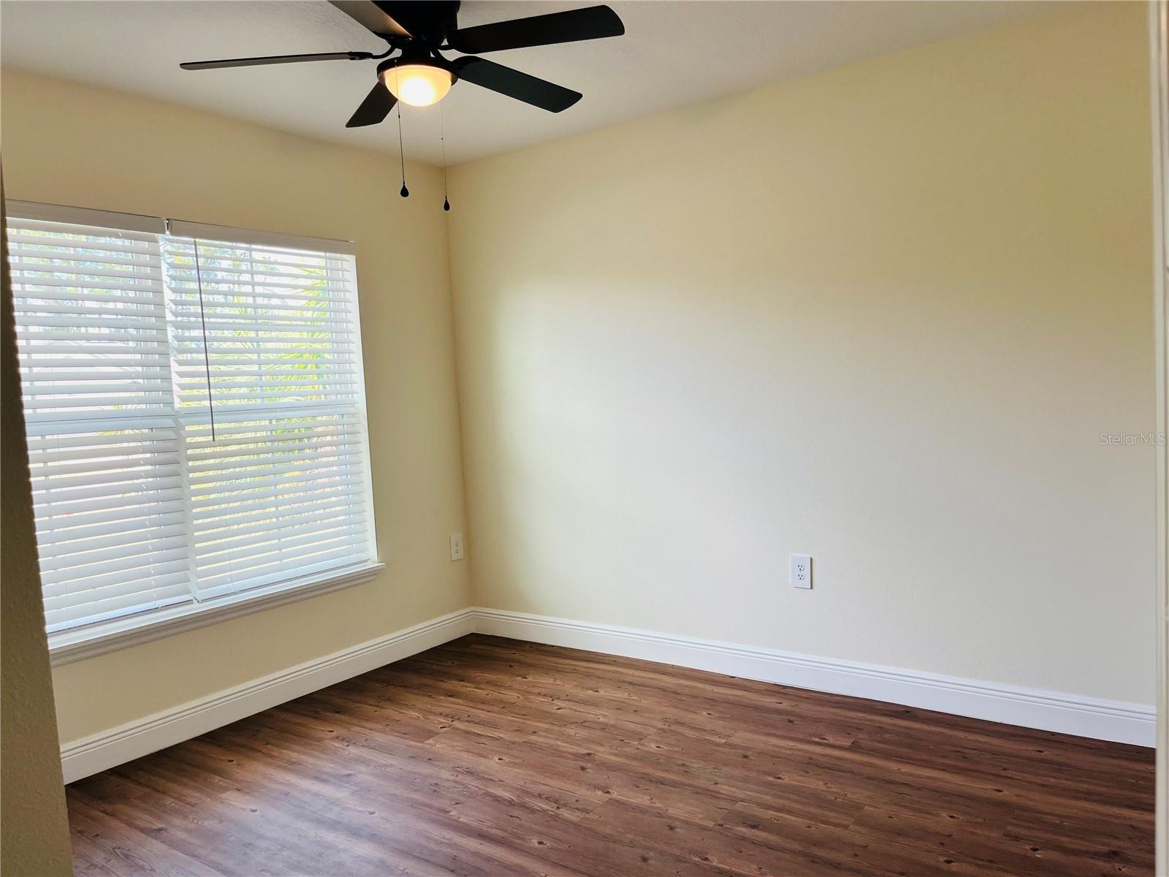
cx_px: 584
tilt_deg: -4.5
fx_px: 878
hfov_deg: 67.3
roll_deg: +3.3
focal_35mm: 26
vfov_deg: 53.1
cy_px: 438
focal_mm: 5.1
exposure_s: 1/120
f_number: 1.6
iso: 50
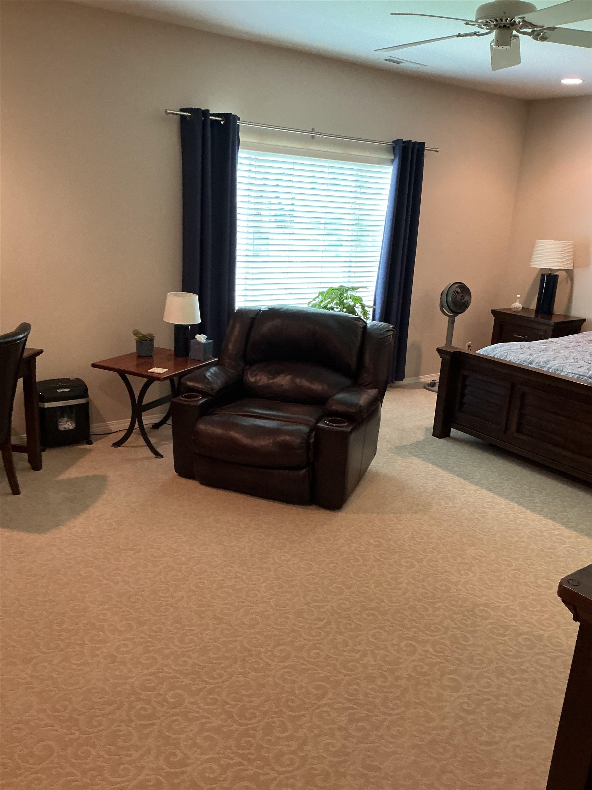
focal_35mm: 29
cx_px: 296
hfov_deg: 48.2
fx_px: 661
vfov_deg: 61.7
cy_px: 395
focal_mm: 3
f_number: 1.8
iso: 250
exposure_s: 1/60
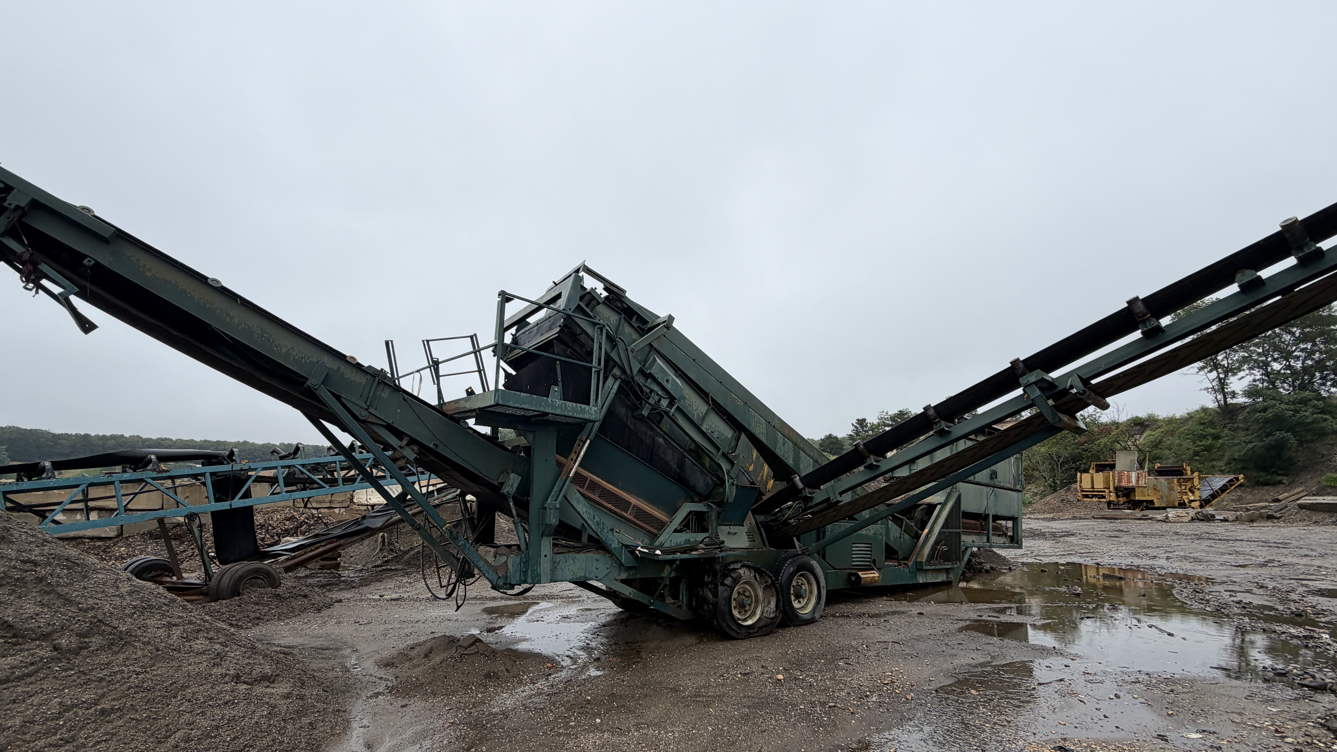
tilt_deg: +4.8
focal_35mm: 16
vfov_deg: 66.2
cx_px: 650
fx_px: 567
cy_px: 466
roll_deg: +0.5
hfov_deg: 99.3
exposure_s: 1/770
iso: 20
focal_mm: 2.22
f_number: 2.2
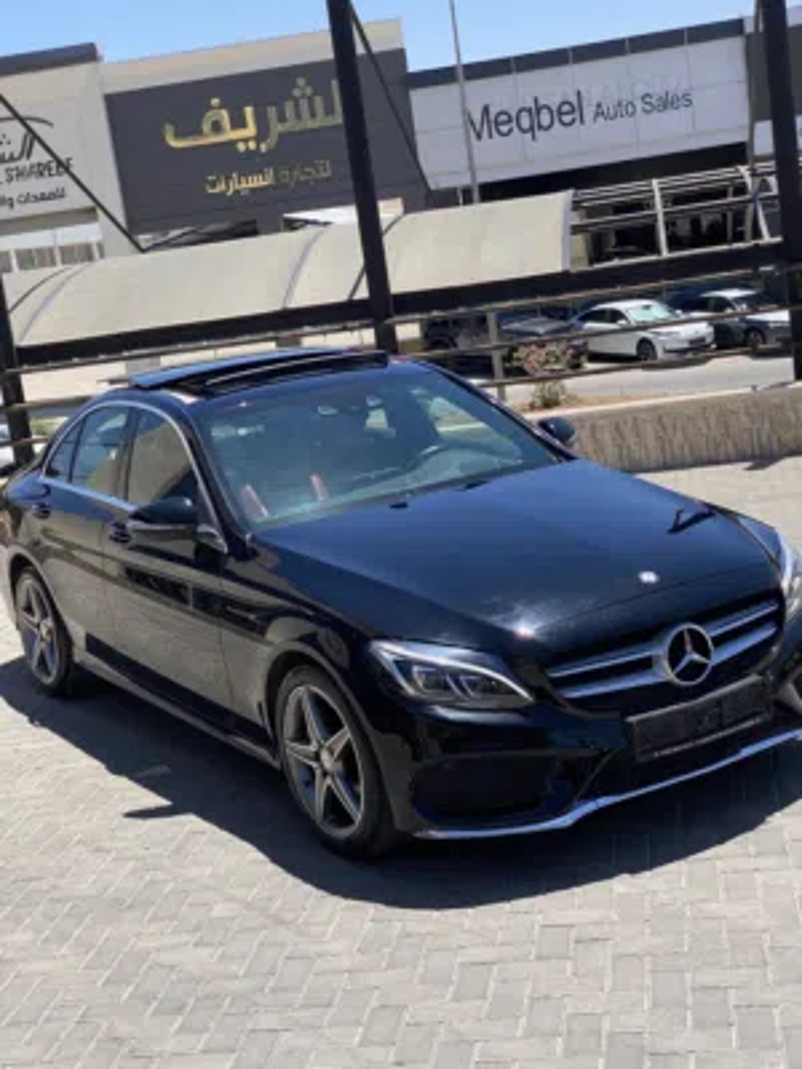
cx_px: 401
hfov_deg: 28.0
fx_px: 1606
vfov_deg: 36.8
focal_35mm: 52
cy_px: 534
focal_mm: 6
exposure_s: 1/1497
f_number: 2
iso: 20
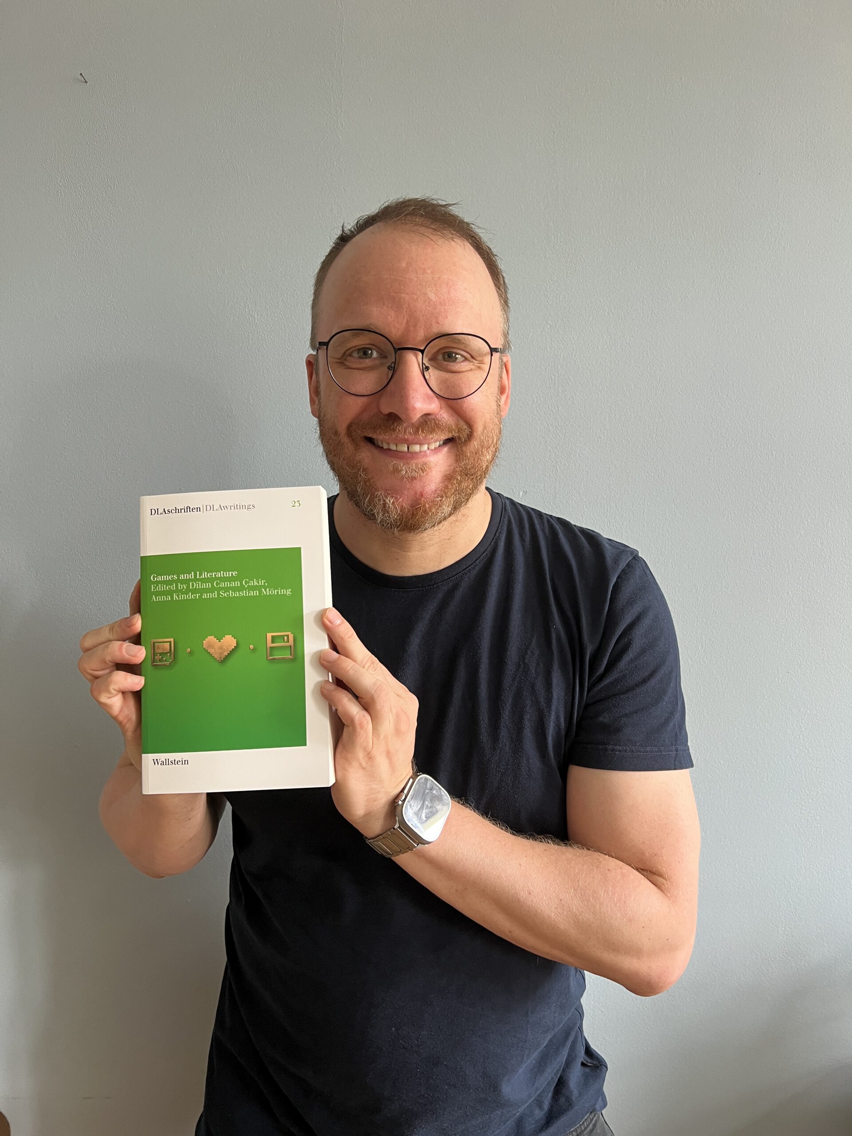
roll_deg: +1.2
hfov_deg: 53.1
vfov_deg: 67.3
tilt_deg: -0.3
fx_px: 853
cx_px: 426
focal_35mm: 26
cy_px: 568
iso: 125
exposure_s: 1/69
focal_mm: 5.7
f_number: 1.5
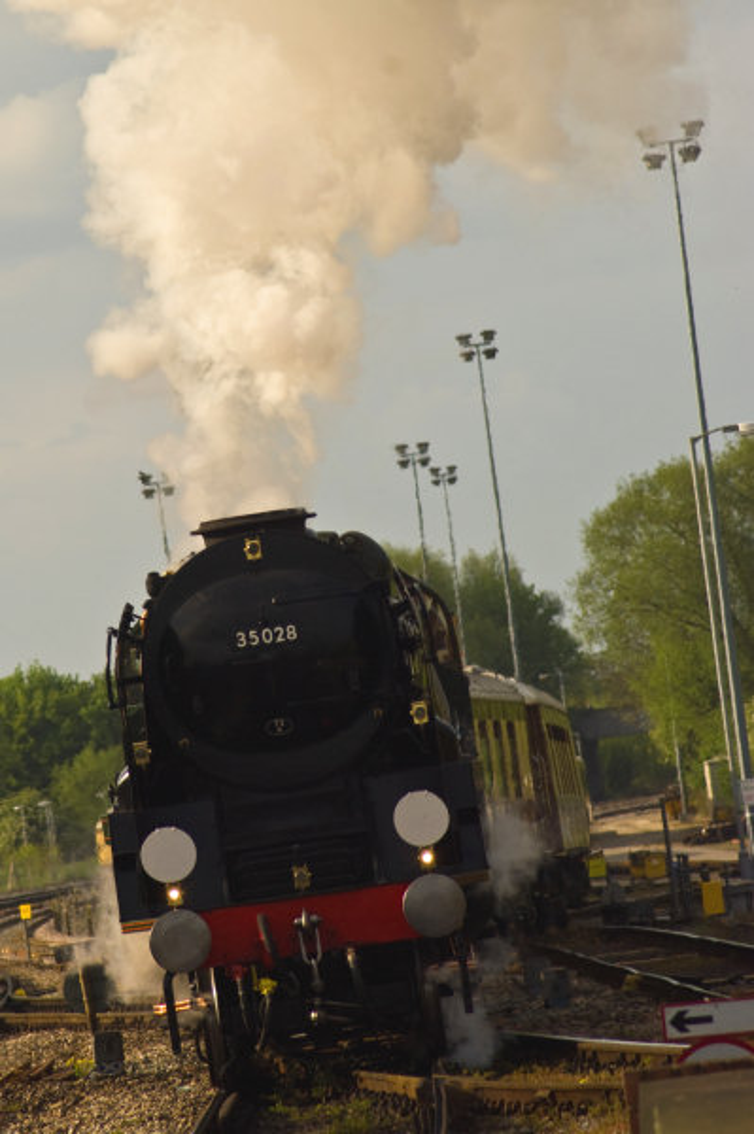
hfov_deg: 5.1
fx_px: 8497
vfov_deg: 7.6
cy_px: 567
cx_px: 377
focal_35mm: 270
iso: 100
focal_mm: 180
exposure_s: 1/350
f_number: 6.7
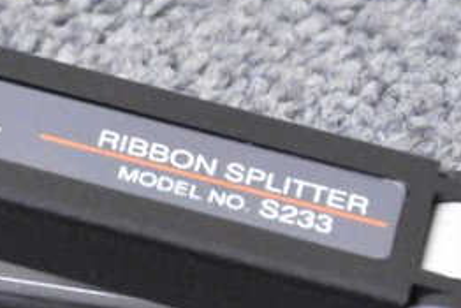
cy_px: 134
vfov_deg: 2.5
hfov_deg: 3.8
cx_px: -150
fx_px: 6928
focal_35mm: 541
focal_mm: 105
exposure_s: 1/60
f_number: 13
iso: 3200
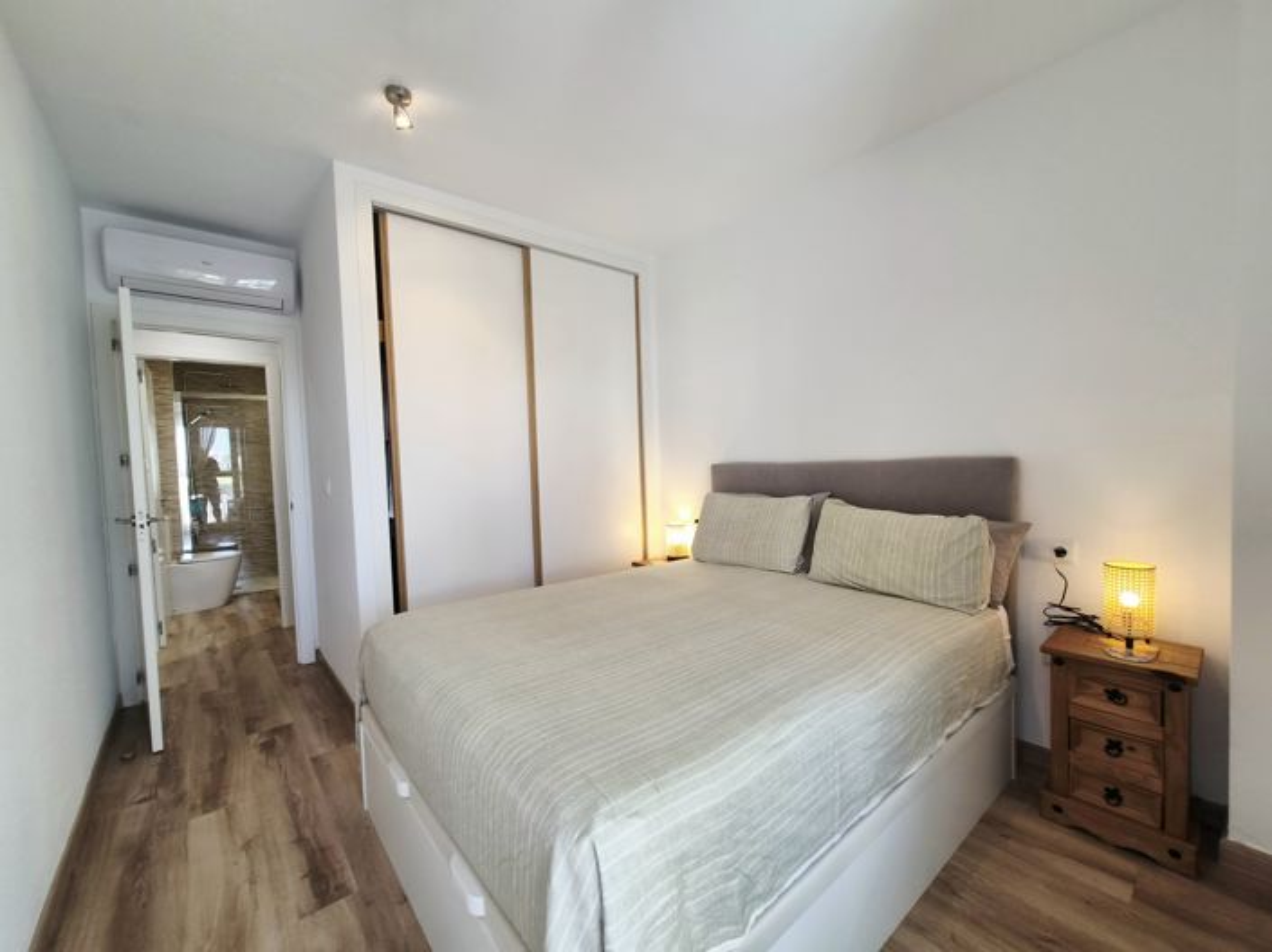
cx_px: 636
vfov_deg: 89.9
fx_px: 477
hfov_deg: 106.2
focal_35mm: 13
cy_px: 476
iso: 125
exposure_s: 1/100
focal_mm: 2.2
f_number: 2.2
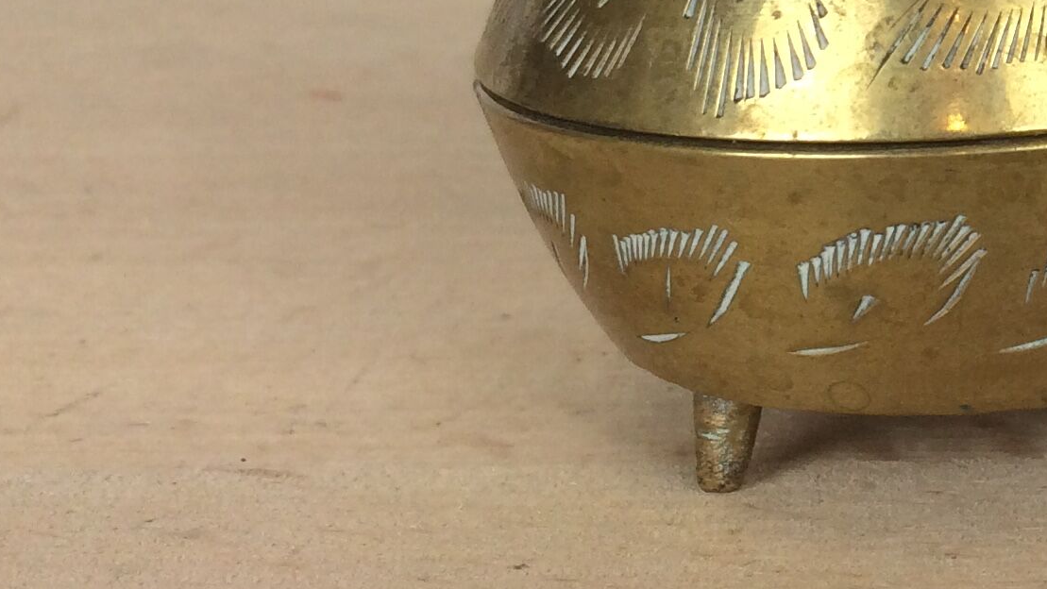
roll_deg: -1.6
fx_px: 2582
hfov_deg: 20.3
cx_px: 1489
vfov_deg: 12.7
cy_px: -121
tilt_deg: -10.6
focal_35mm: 93
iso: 64
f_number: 2.2
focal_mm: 4.15
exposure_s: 1/100
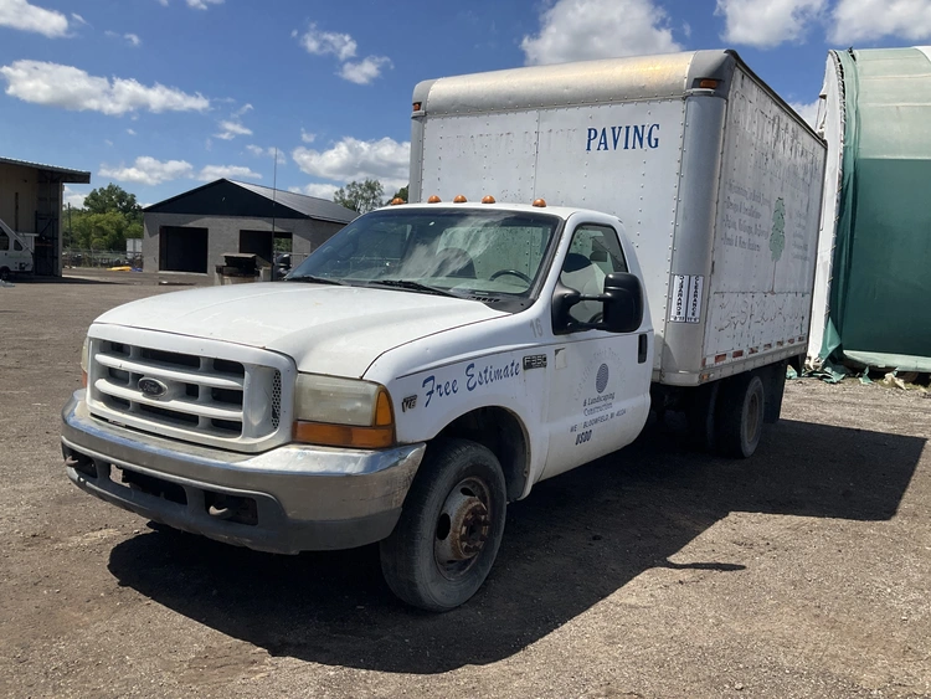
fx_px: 780
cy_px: 350
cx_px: 466
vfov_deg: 48.3
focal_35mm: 29
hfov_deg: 61.6
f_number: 1.8
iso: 25
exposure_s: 1/2801
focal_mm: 3
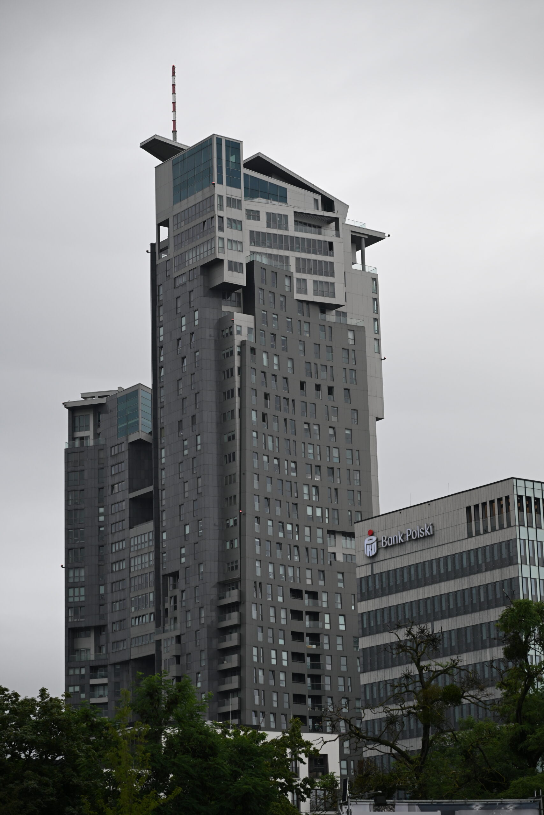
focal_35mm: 84
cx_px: 272
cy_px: 408
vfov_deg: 24.2
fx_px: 1904
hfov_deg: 16.3
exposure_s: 1/640
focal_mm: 84
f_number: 4
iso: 400
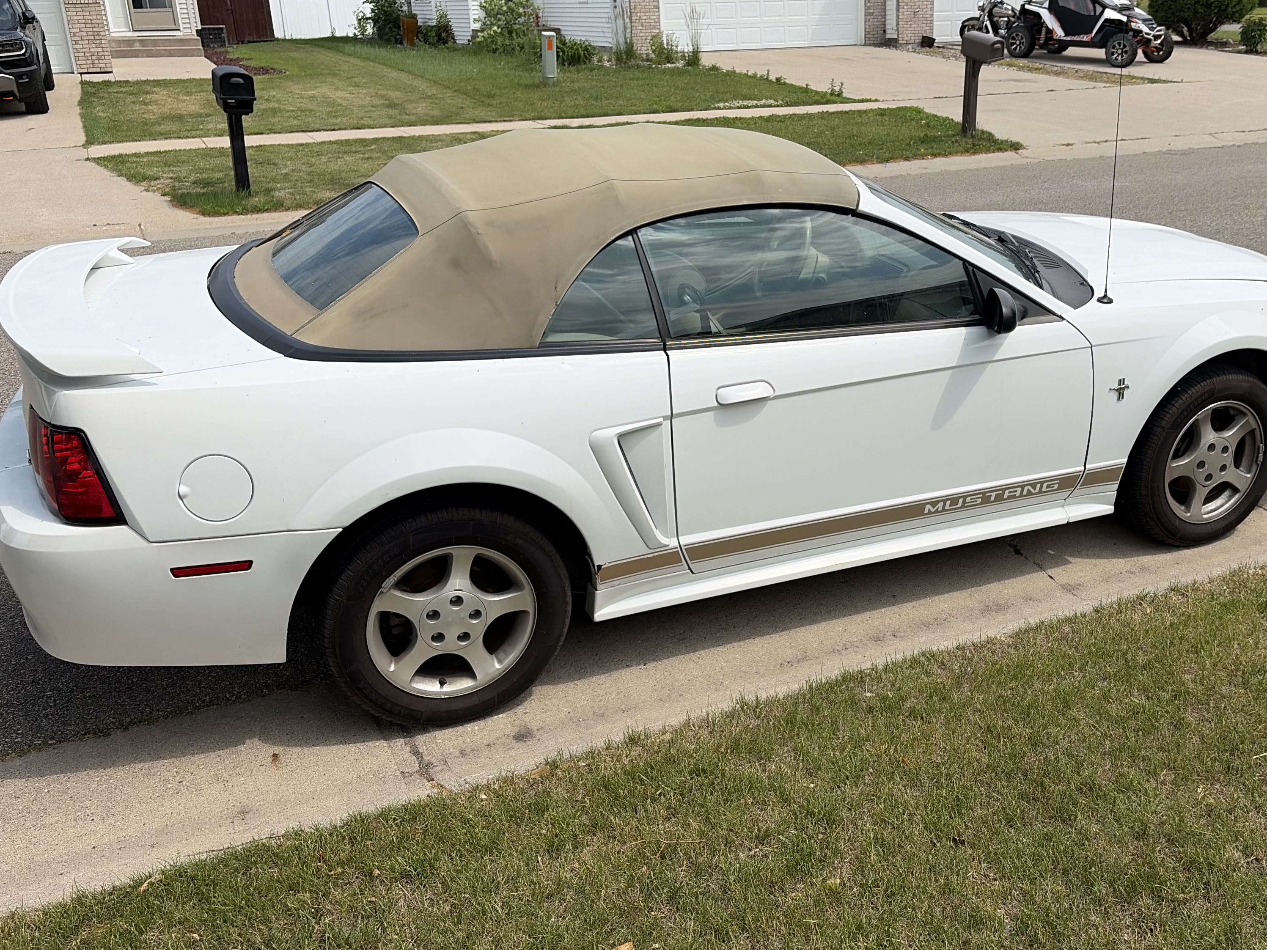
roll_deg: +1.6
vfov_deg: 40.7
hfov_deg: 52.1
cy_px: 451
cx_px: 792
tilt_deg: -18.7
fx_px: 1281
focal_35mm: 35
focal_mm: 5.96
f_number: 1.6
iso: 50
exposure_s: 1/4329
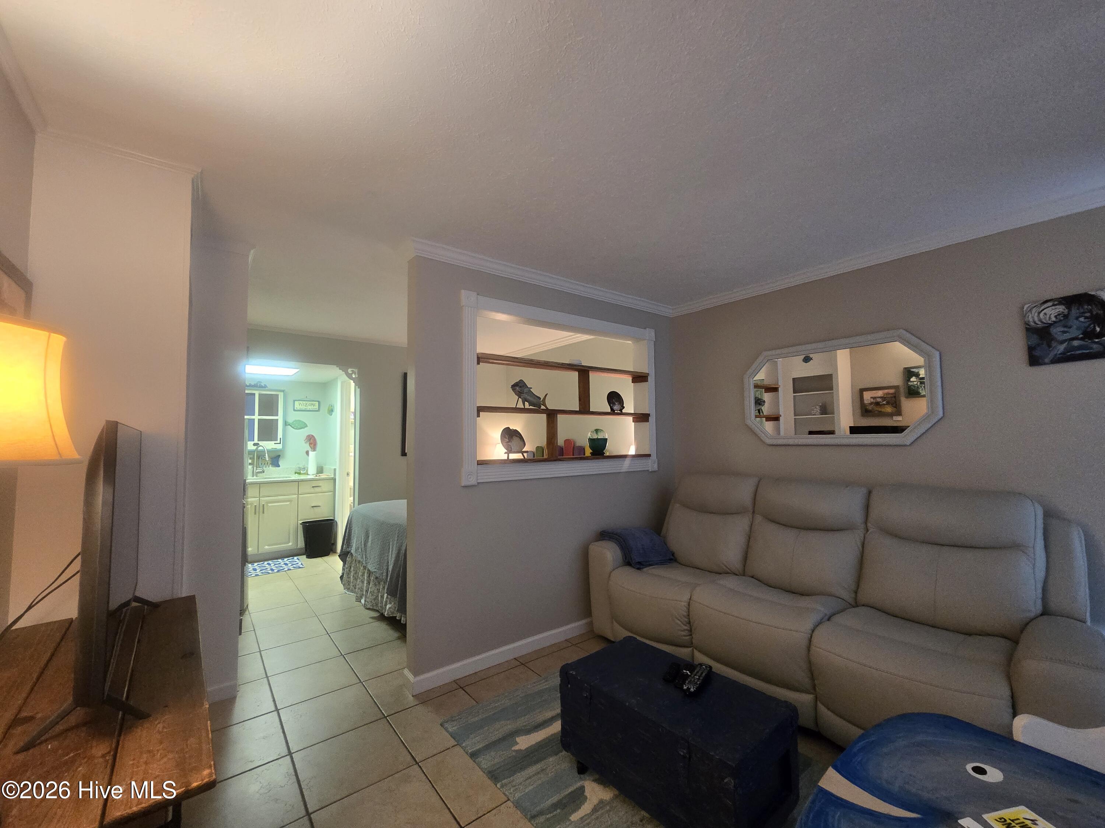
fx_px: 415
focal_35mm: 13
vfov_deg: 89.9
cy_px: 414
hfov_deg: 106.2
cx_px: 552
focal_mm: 2.2
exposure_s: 1/60
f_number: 2.2
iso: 500
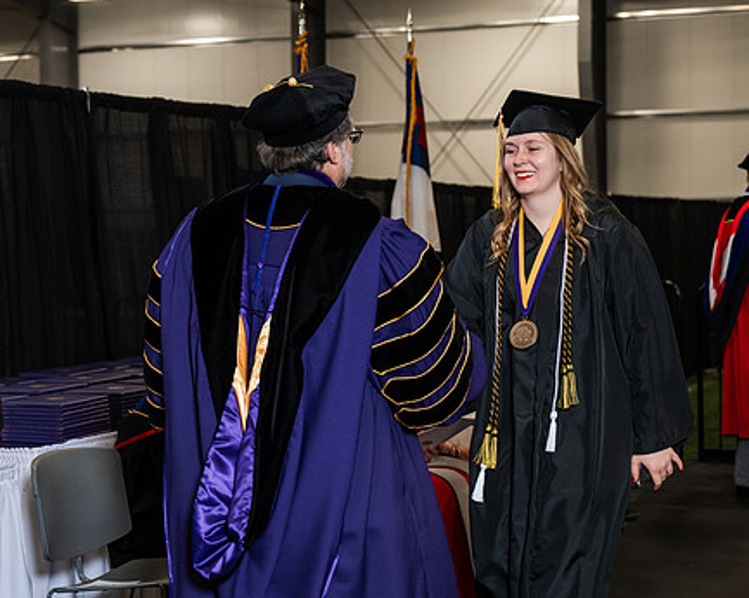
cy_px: 310
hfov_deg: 26.1
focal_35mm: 73
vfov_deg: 21.0
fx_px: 1617
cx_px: 365
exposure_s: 1/200
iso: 1250
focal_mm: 58
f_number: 4.5
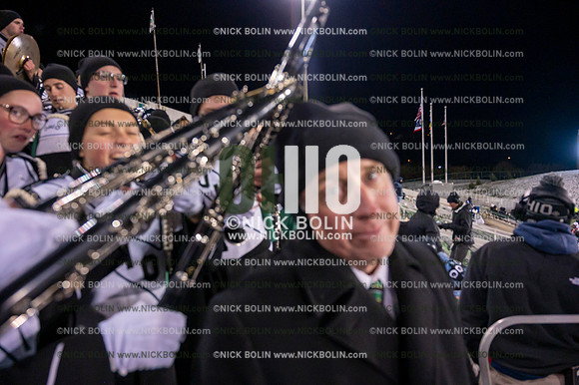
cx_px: 290
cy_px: 192
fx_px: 386
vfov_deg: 53.1
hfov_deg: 73.8
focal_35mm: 24
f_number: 4.5
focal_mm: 24
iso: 5000
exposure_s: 1/640
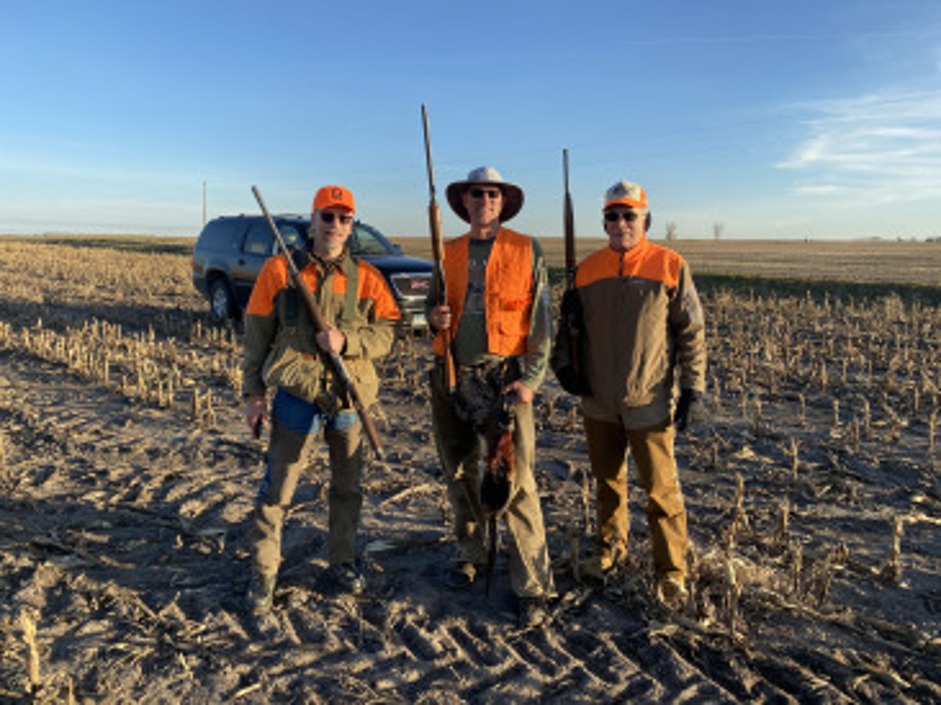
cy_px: 352
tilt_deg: -8.9
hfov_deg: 67.3
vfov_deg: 53.0
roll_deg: -0.3
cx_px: 470
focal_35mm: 26
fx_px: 706
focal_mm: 4.25
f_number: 1.8
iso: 32
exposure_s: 1/1206
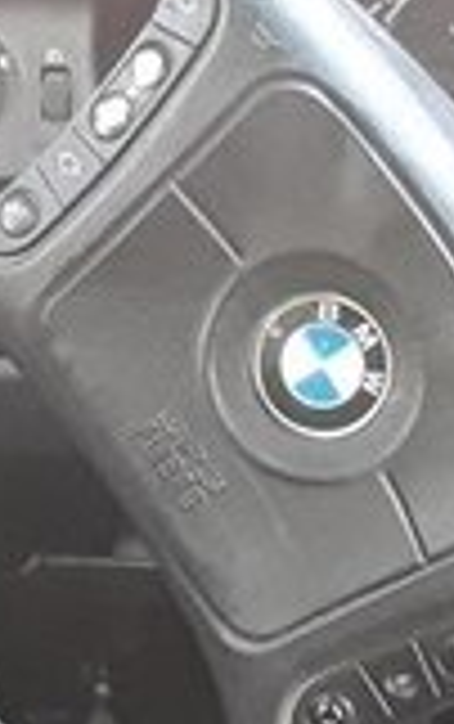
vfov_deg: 17.4
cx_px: 1164
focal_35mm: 117
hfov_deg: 9.7
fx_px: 2310
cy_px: 731
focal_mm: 3.71
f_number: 1.7
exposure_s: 1/50
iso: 200
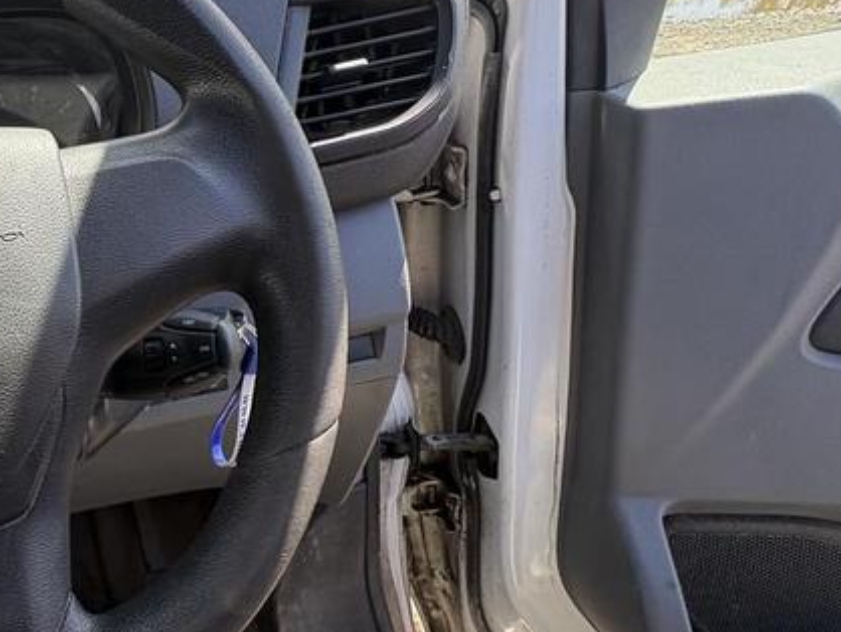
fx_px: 729
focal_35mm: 30
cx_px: 2
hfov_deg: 49.2
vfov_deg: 46.8
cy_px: 324
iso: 64
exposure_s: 1/144
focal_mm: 2.22
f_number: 2.2
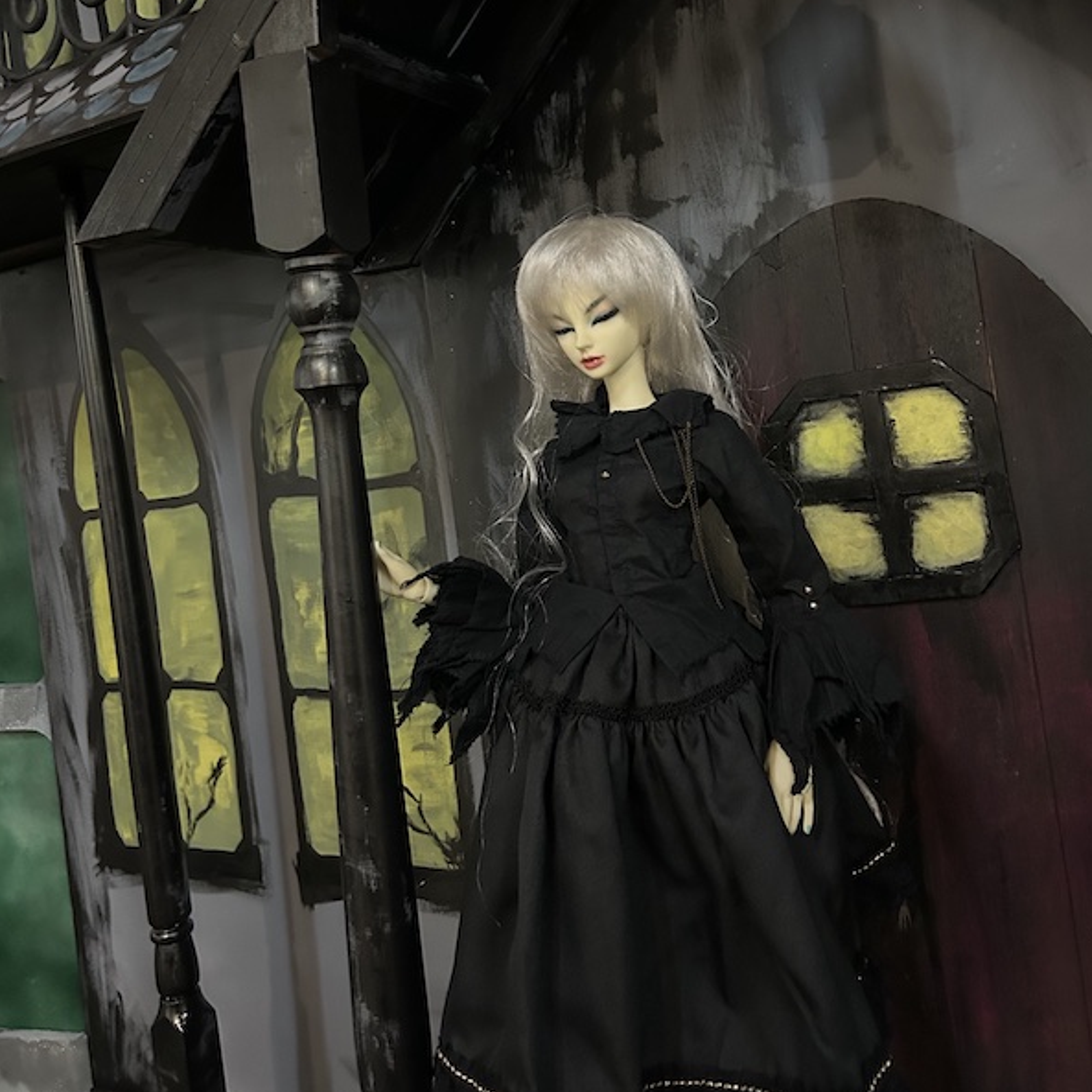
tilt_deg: -0.3
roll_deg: +6.6
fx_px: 1106
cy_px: 383
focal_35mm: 31
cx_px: 549
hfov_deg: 52.5
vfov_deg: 51.7
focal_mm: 5.7
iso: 500
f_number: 1.5
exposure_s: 1/40
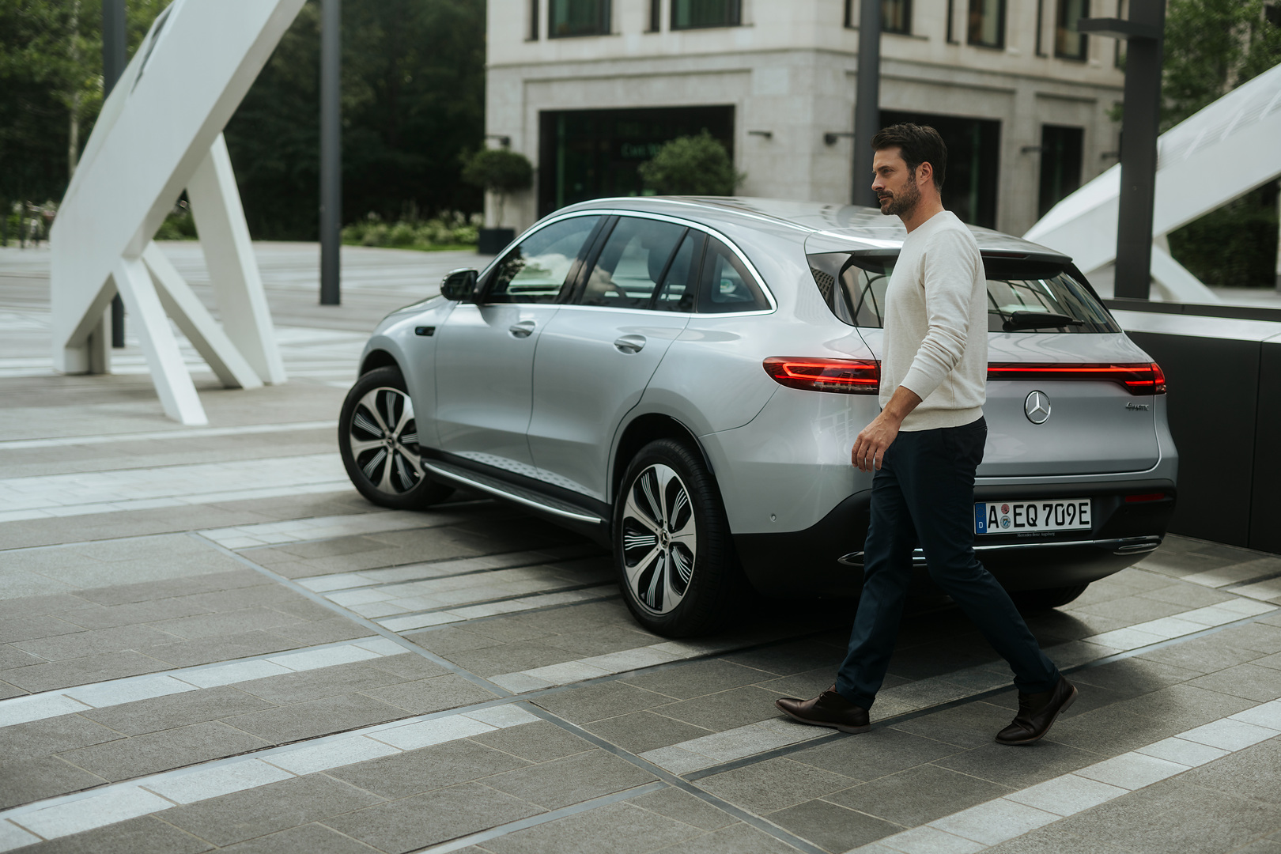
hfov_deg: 39.6
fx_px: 1779
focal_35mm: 50
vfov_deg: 27.0
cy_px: 427
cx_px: 640
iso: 100
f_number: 2
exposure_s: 1/400
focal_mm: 50
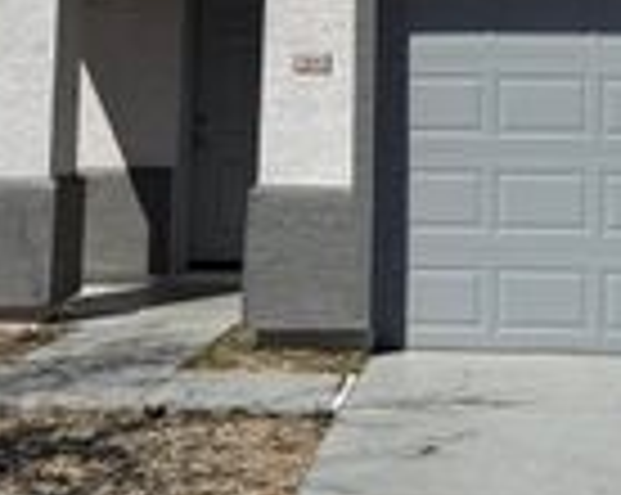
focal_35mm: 85
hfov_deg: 22.4
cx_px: 436
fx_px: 1560
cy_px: -106
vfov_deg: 17.2
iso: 80
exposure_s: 1/10417
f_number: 1.78
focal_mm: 6.76
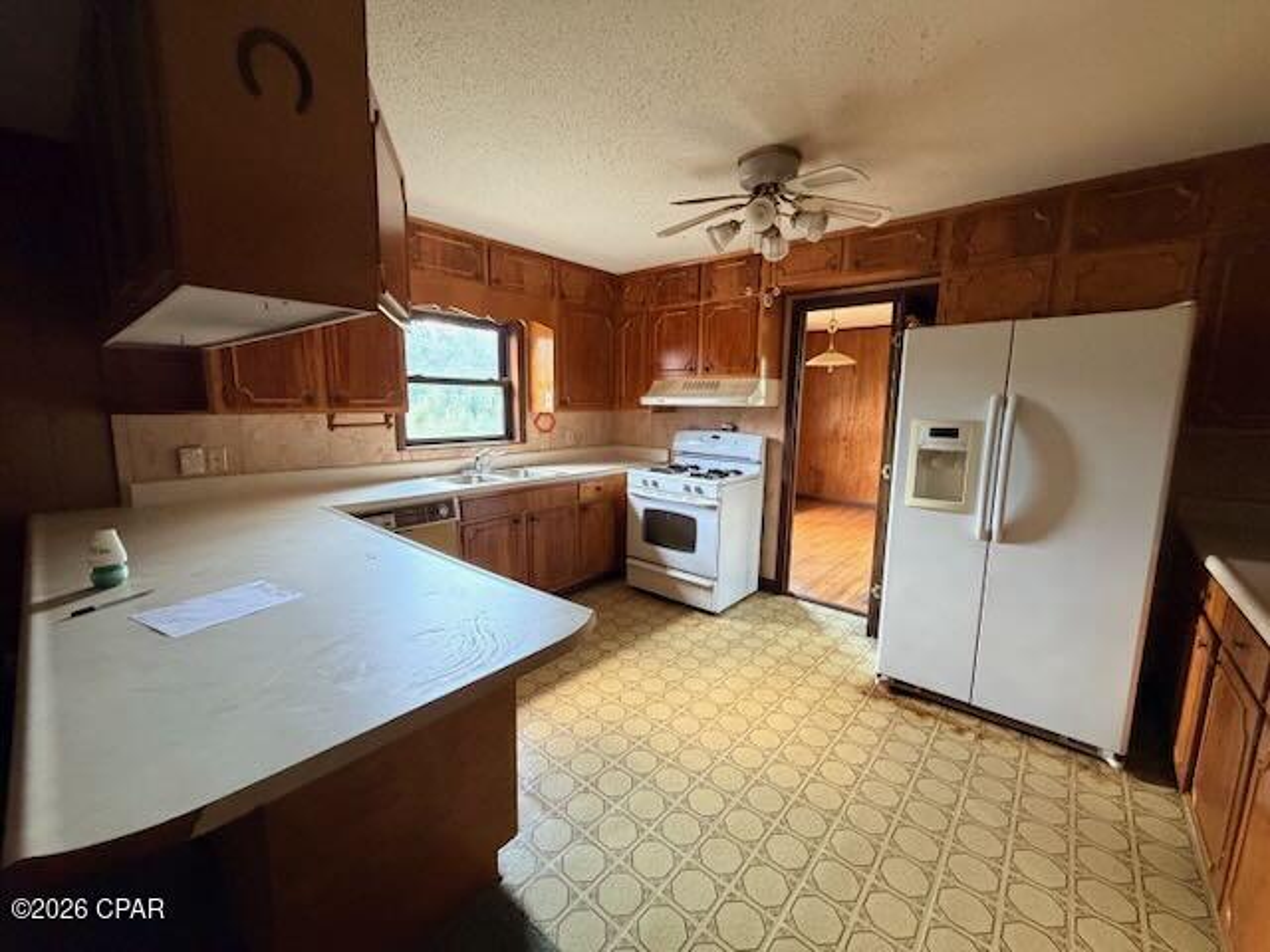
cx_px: 635
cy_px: 476
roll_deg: +0.2
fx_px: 514
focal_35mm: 14
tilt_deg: -7.6
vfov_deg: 85.7
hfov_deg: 102.1
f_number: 2.2
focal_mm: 2.22
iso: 500
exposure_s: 1/60
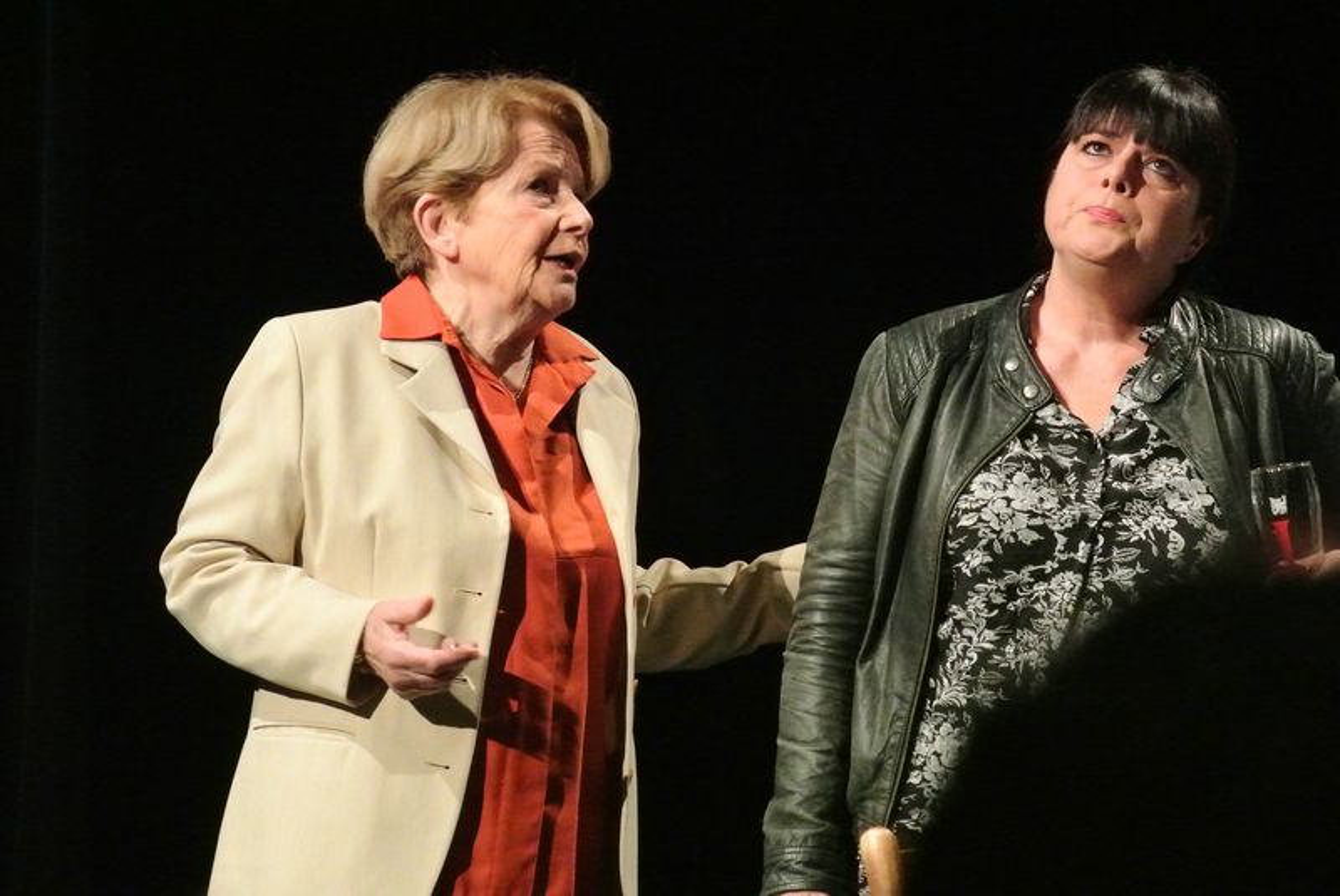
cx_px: 670
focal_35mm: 242
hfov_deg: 8.5
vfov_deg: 5.7
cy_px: 448
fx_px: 9016
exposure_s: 1/80
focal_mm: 89.9
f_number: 5.3
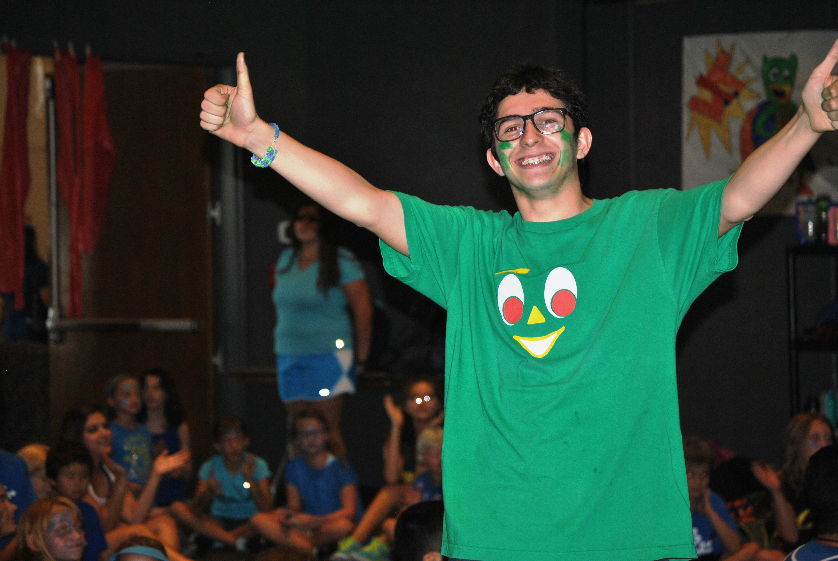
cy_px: 280
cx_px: 419
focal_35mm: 112
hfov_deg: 18.2
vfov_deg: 12.2
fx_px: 2622
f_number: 4.2
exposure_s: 1/60
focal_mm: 75
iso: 200
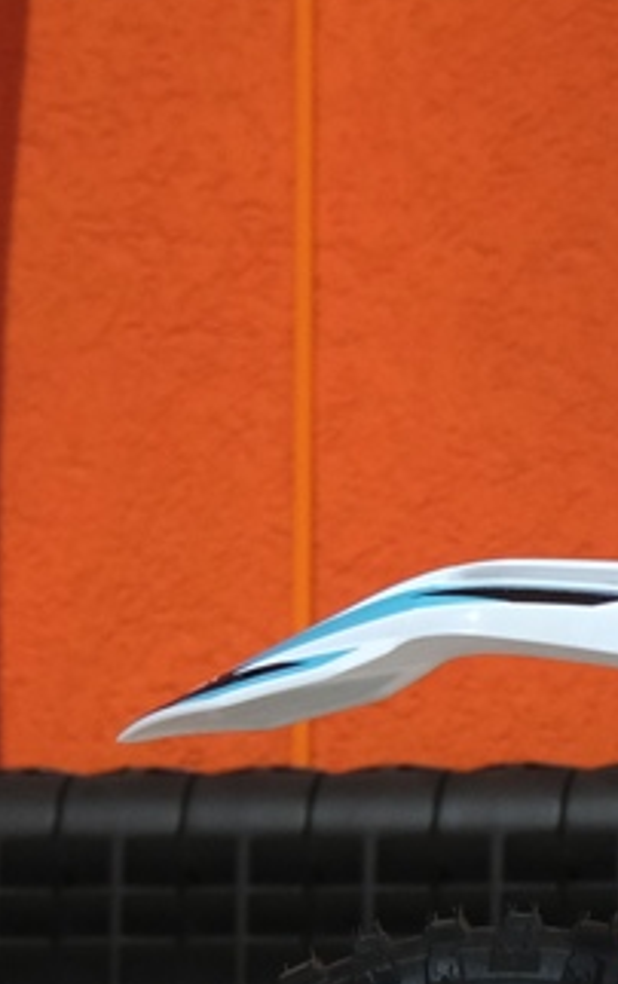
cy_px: 460
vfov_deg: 5.9
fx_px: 9514
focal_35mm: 354
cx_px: 1585
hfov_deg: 3.7
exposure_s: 1/100
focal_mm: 46.6
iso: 1000
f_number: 4
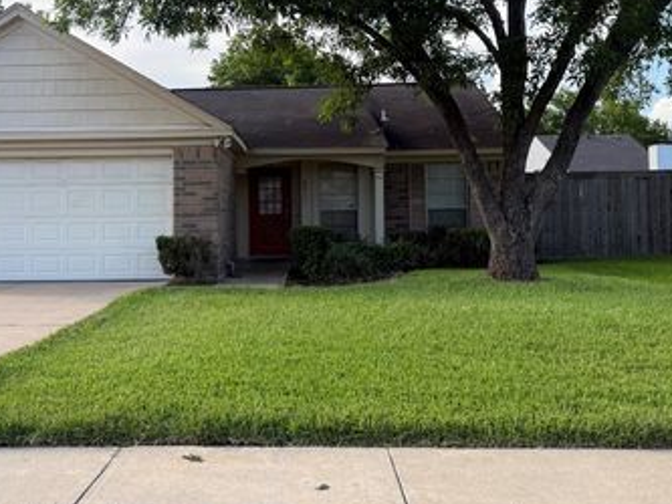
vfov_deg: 39.5
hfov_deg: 50.8
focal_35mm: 36
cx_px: 254
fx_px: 699
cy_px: 203
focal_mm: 6.76
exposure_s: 1/943
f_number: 1.78
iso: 100
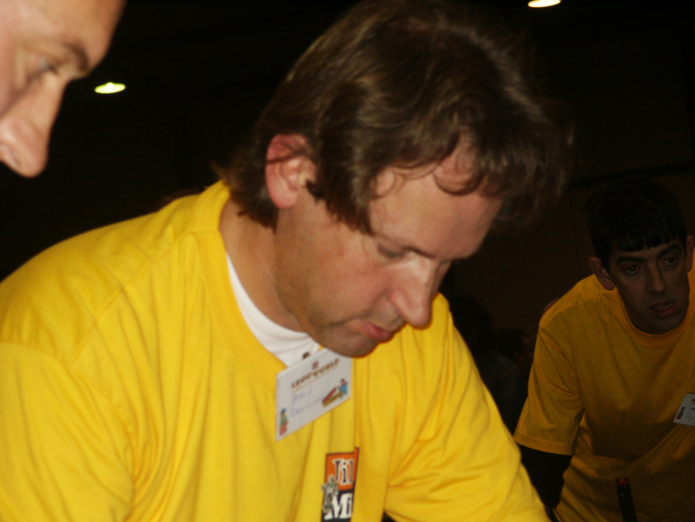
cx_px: 348
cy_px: 261
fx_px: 2791
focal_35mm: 139
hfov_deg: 14.2
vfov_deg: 10.7
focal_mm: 28.22
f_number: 3.6
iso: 200
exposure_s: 1/125
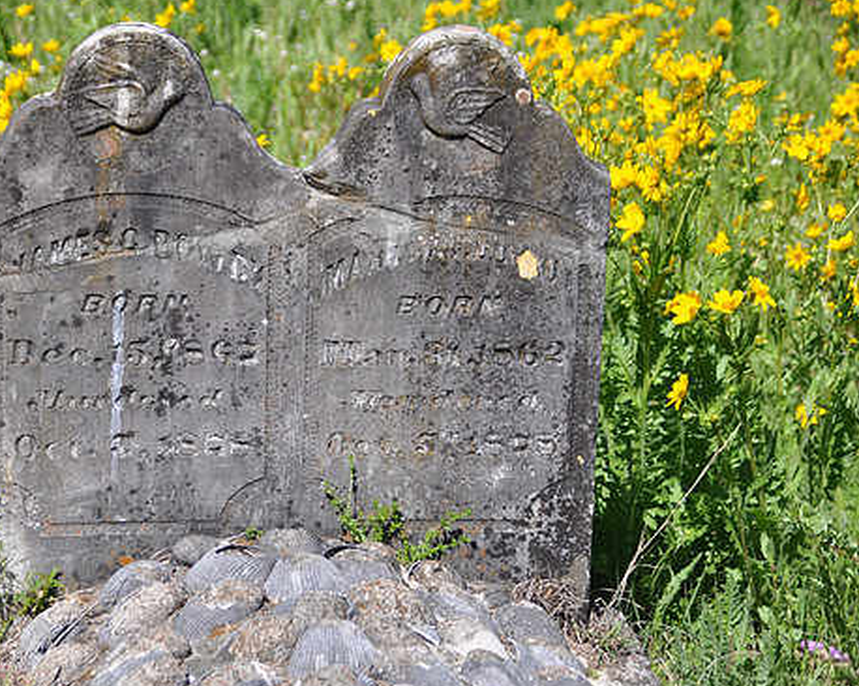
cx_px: 354
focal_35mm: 146
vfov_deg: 10.6
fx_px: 3710
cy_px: 351
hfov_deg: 13.2
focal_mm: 82
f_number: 5.6
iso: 200
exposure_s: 1/500
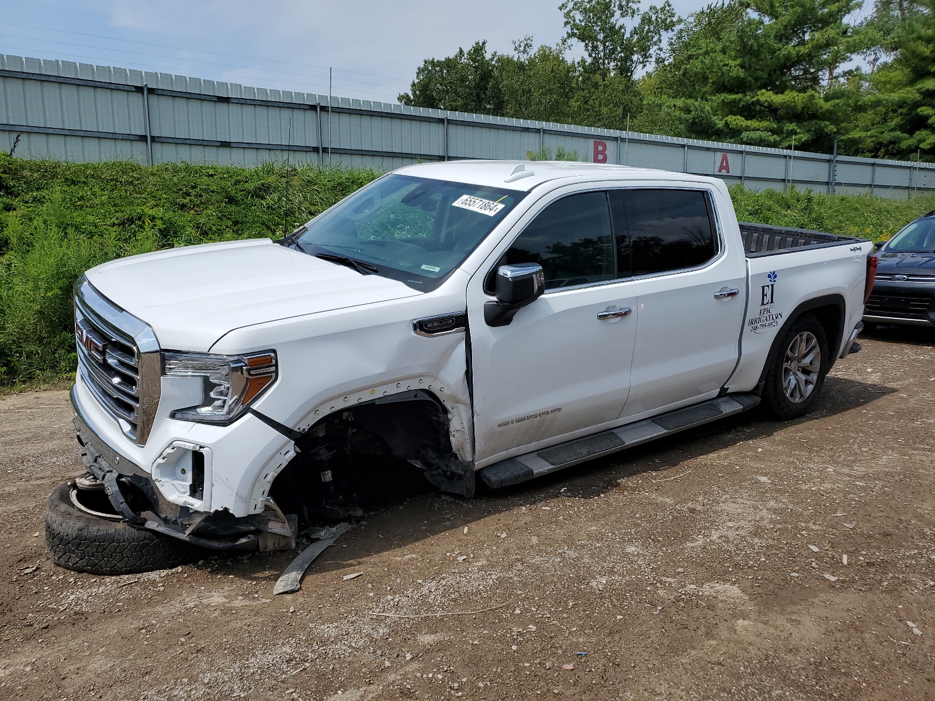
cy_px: 350
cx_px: 468
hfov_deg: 67.3
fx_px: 702
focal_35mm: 26
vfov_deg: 53.1
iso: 50
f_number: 1.5
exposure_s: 1/5000
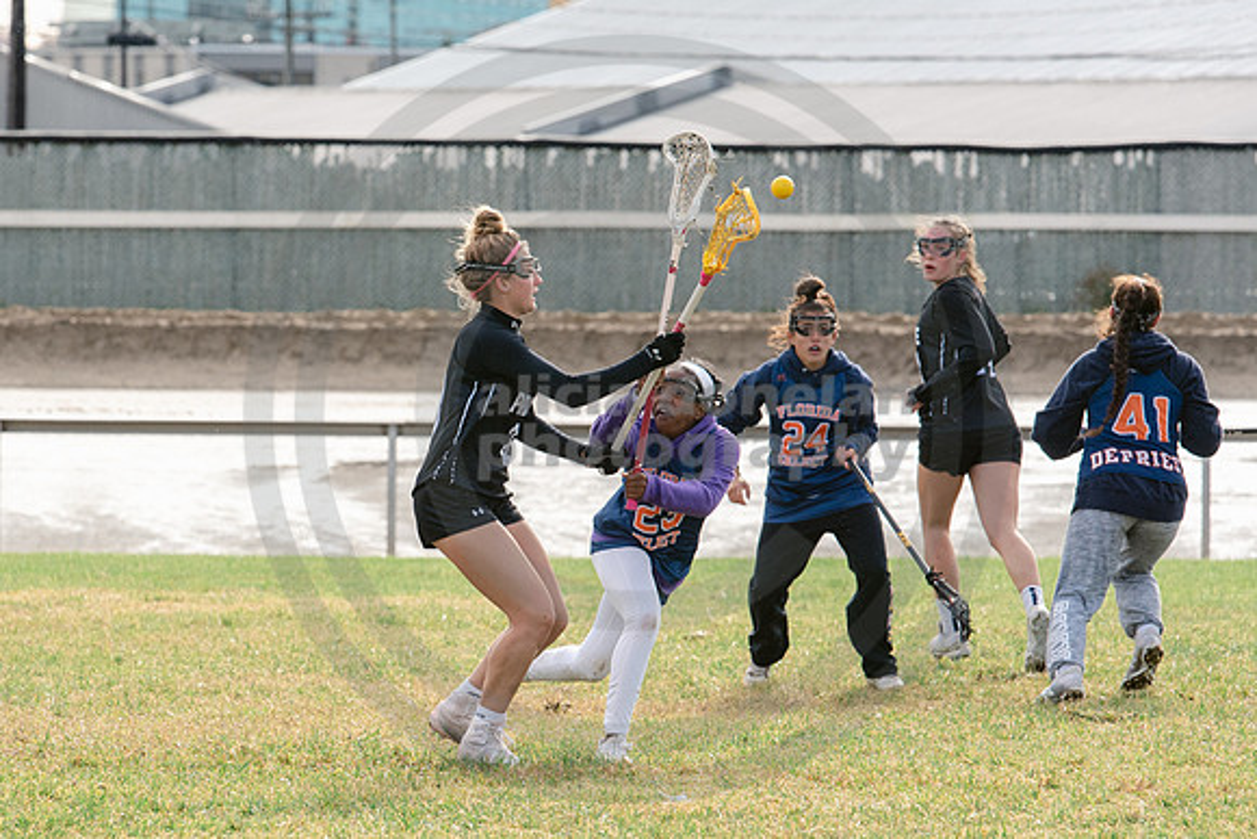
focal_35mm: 266
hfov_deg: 7.7
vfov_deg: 5.2
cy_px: 573
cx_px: 462
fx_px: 9276
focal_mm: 175
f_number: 5.6
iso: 400
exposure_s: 1/2000
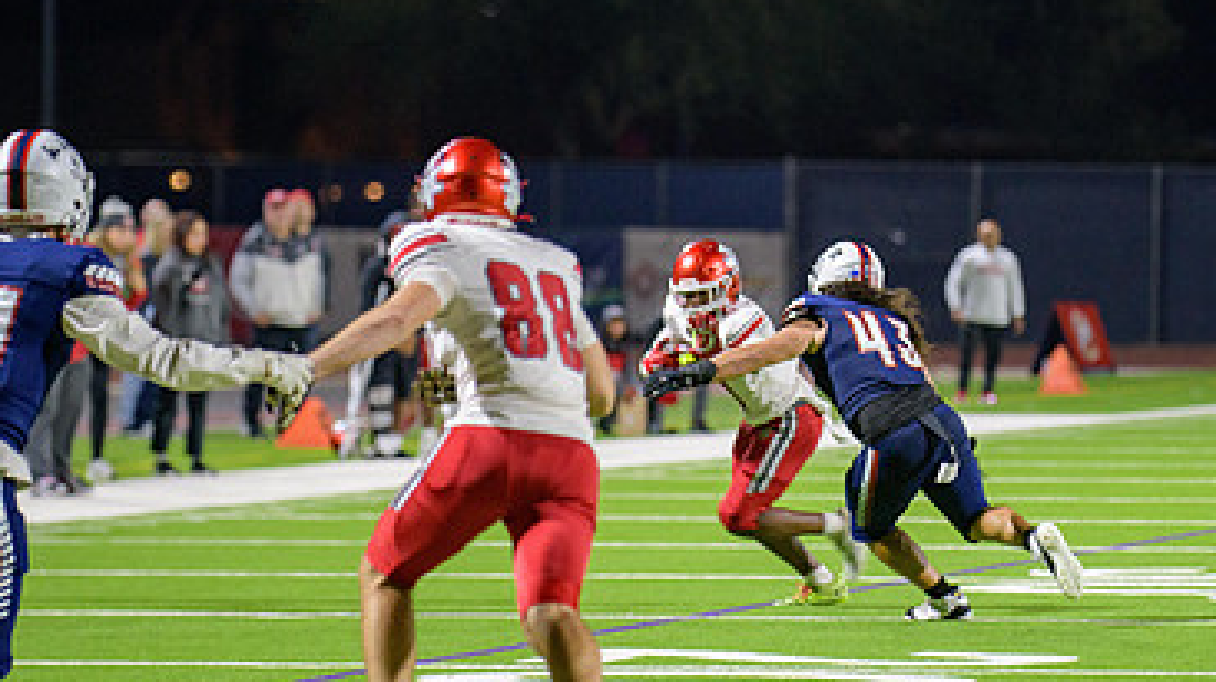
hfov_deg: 6.7
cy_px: 396
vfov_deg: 3.8
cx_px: 825
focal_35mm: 323
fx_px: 10409
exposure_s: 1/250
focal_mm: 195
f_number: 2.8
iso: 2000
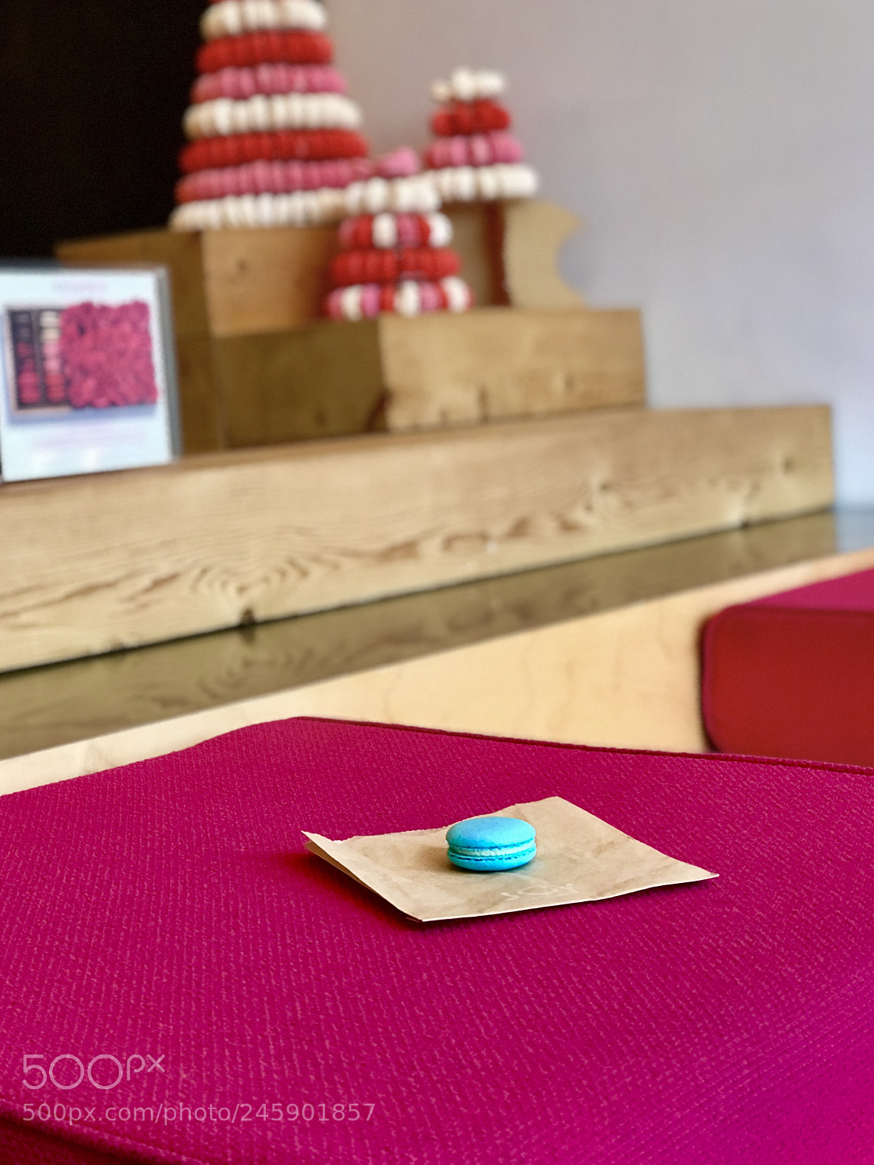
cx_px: 435
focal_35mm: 60
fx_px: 2020
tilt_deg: -5.8
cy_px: 560
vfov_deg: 32.2
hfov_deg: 24.4
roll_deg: +4.3
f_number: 2.8
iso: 125
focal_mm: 6.6
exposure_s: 1/60
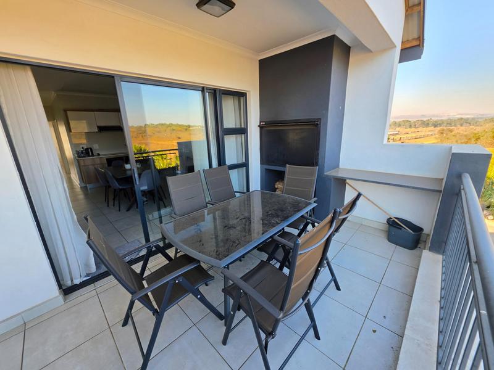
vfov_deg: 89.9
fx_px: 186
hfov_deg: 106.2
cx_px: 247
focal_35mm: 13
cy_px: 185
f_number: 1.9
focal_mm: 2.2
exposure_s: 1/100
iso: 16
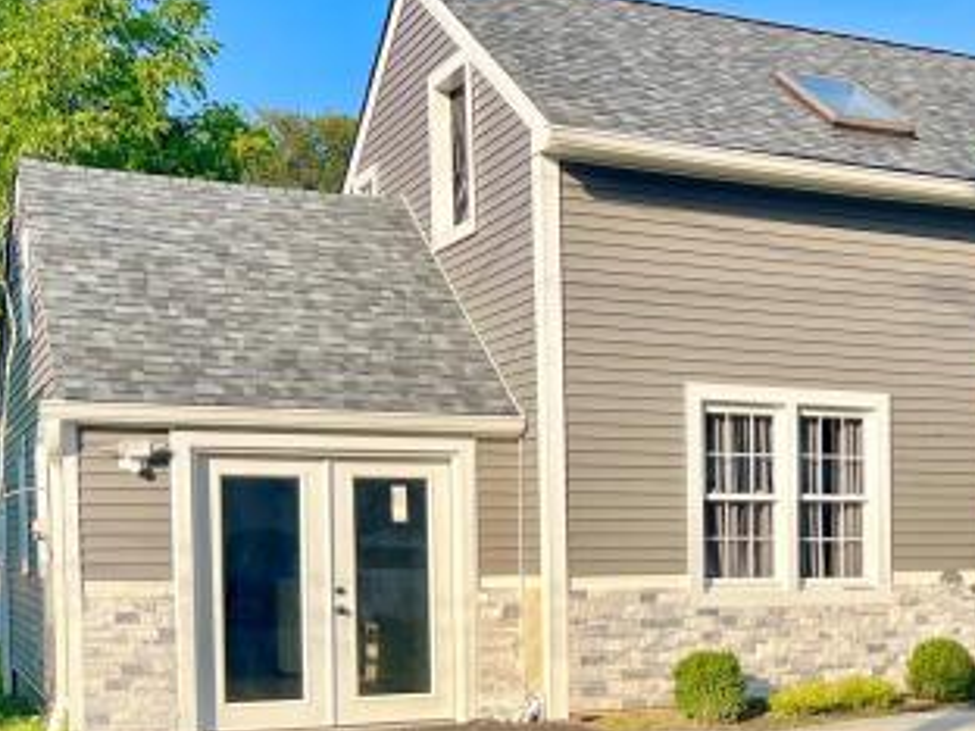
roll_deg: +0.9
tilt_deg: -2.7
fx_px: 1690
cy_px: 612
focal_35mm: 60
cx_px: 894
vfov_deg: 23.9
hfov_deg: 30.6
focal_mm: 5.7
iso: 50
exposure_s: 1/2353
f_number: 1.5
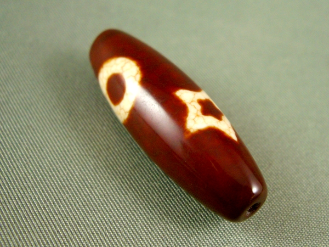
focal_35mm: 38
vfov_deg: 37.7
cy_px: 124
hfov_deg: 49.0
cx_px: 164
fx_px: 361
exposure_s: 1/100
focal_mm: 7.9
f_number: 2.8
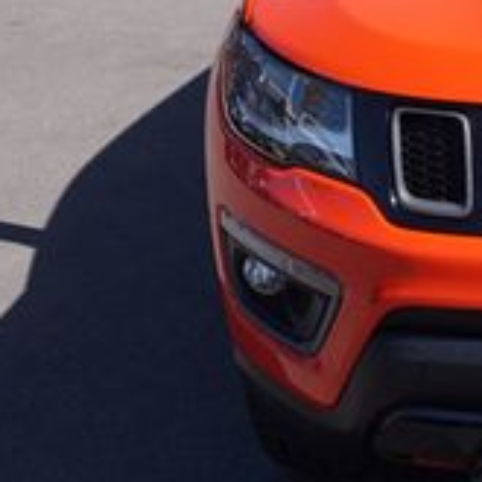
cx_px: 666
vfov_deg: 17.5
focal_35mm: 99
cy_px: 123
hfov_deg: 16.4
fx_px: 1560
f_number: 7.1
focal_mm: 20
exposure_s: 1/250
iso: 100
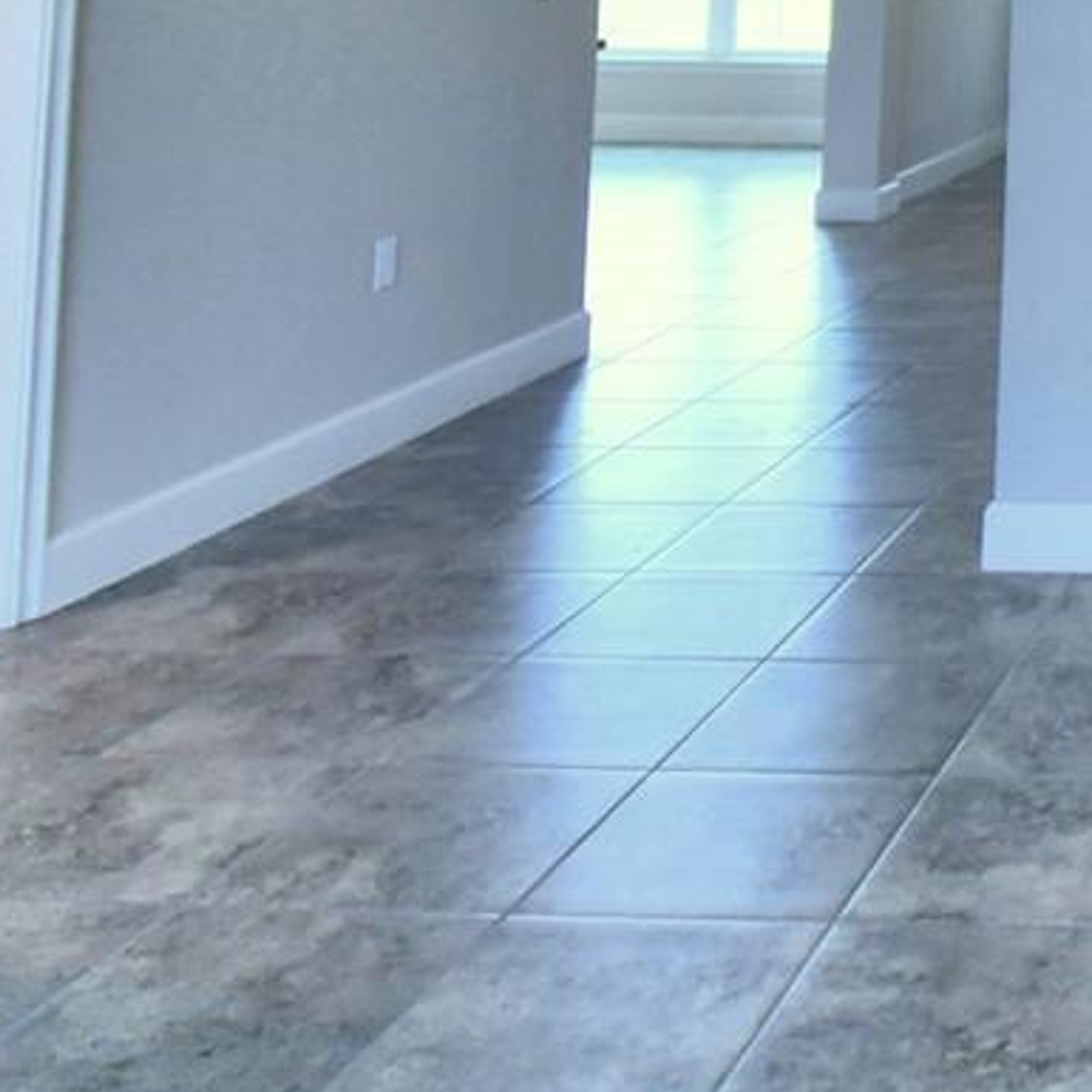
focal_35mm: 53
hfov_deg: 25.7
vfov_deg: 28.0
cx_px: 1554
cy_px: -230
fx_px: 1892
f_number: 4.5
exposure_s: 1/125
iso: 400
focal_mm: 10
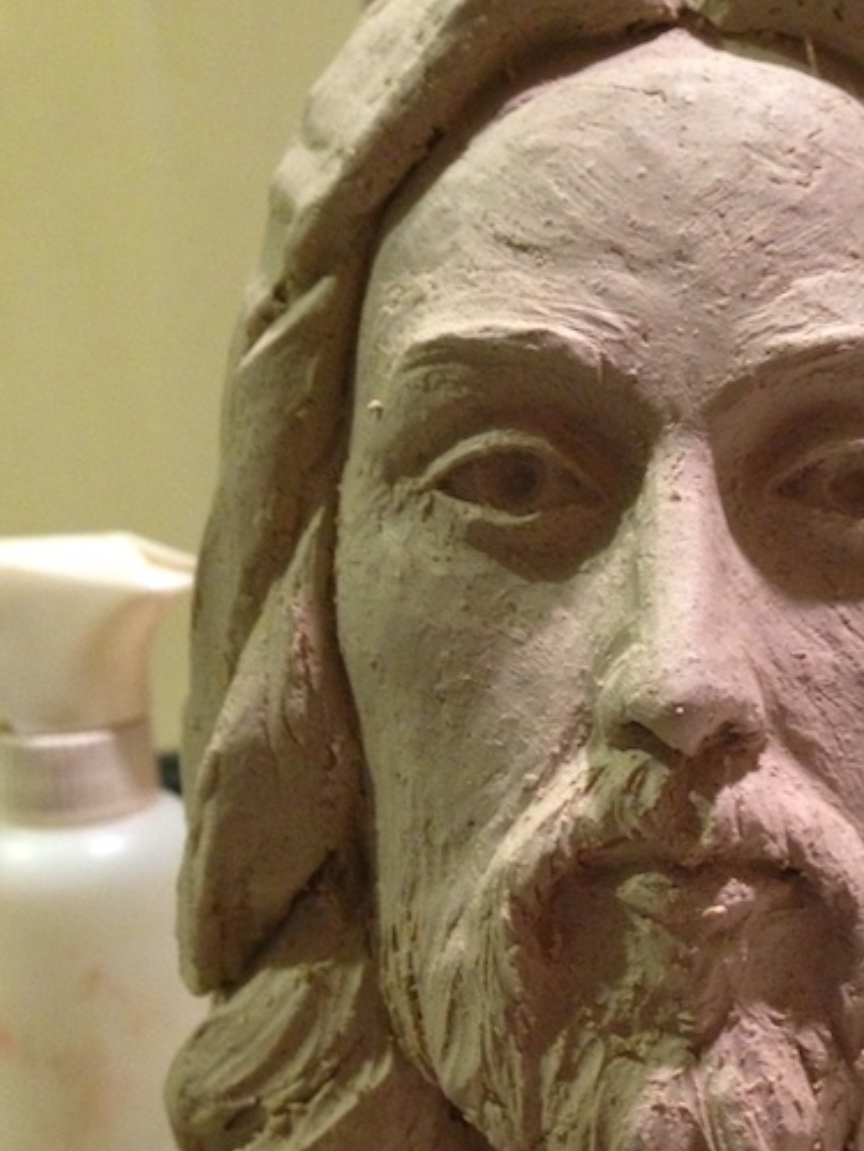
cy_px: 670
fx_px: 1762
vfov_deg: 36.1
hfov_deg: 27.0
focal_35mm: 53
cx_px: 688
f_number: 2.4
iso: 400
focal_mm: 4.13
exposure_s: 1/17
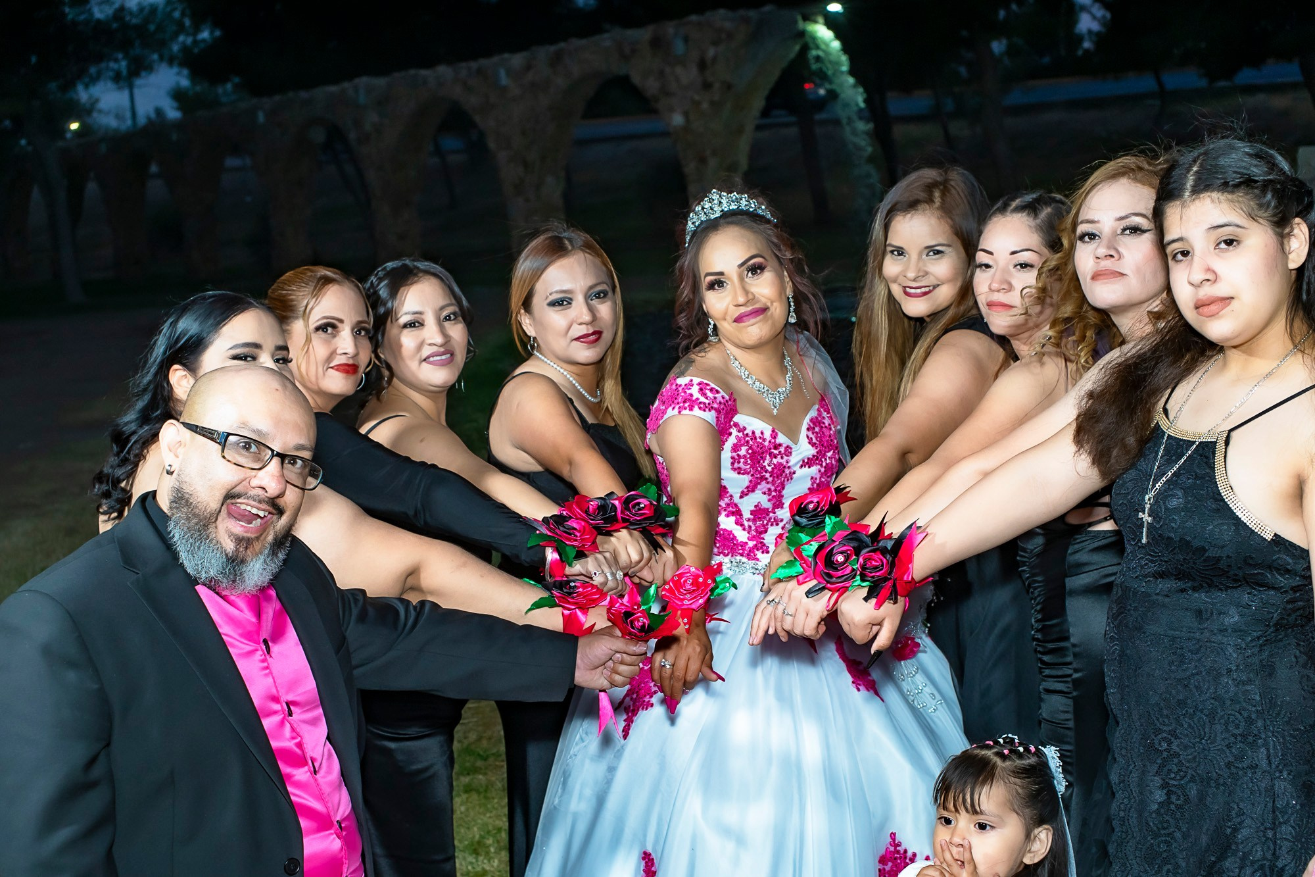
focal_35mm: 52
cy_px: 438
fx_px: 1899
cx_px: 658
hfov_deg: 38.2
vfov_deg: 26.0
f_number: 4.5
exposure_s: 1/250
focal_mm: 35
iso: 800
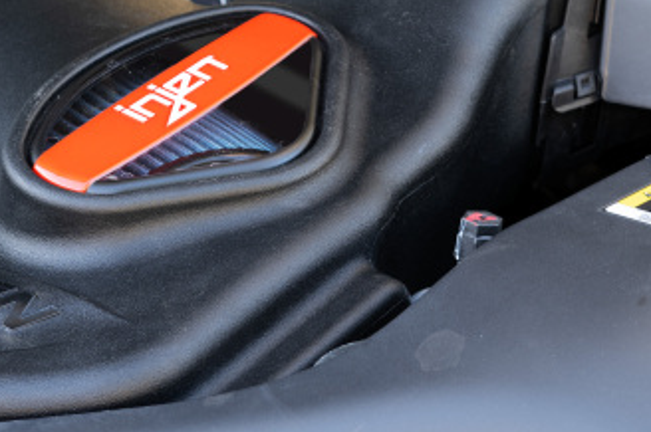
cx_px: 228
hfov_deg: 16.8
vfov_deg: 11.1
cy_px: -1
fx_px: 2204
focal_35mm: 122
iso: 100
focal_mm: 50
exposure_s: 1/8
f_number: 5.6
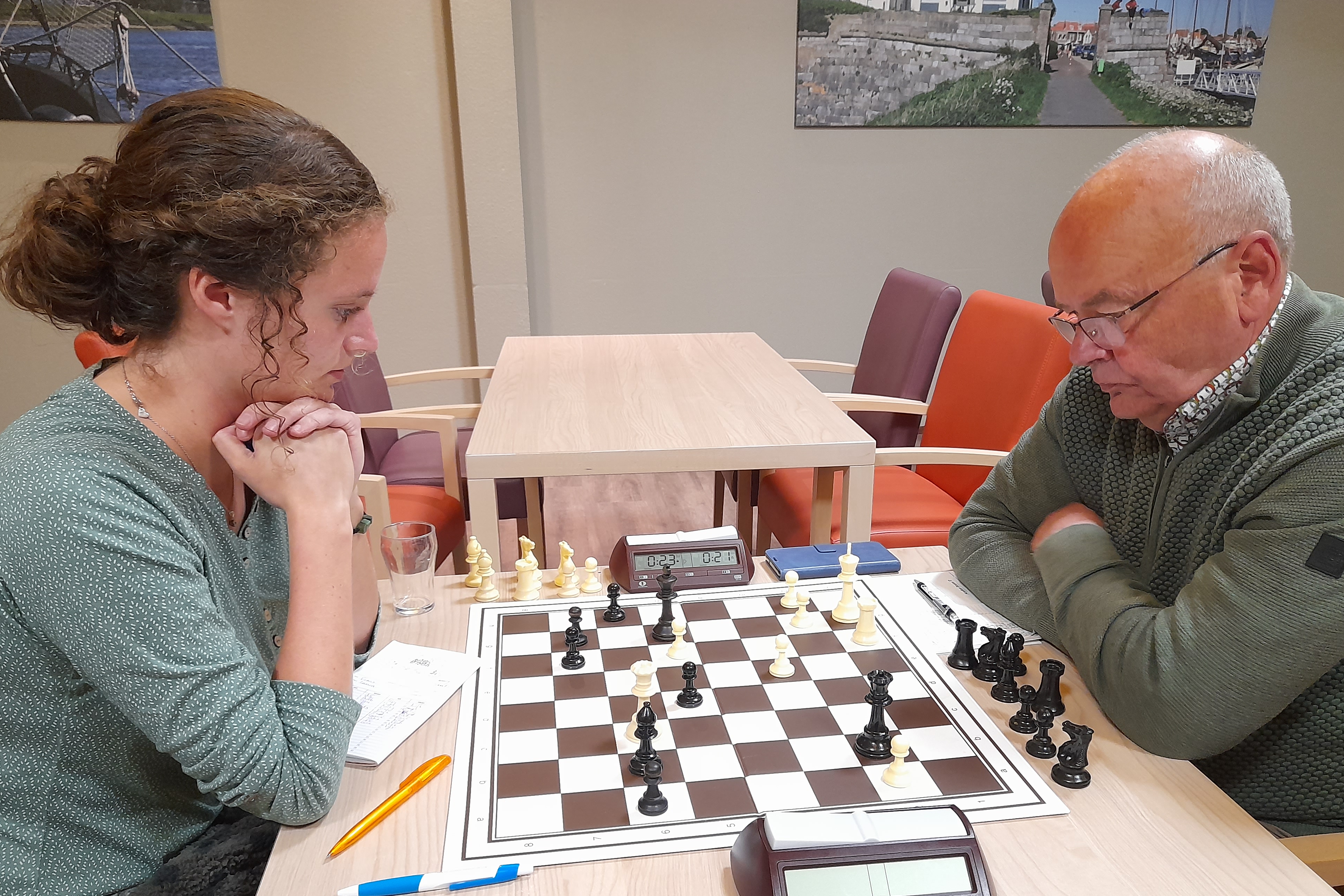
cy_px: 516
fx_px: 1008
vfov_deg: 47.8
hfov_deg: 67.4
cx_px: 684
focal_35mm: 27
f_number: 2
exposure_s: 1/33
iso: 320
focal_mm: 4.6
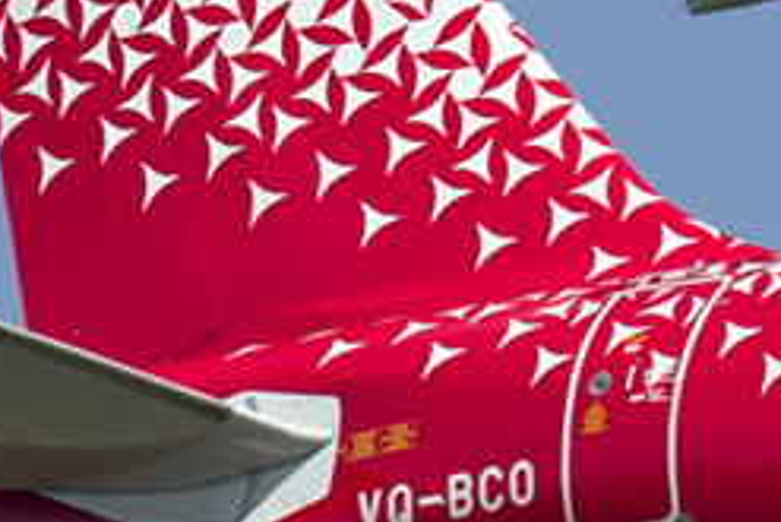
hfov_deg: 0.9
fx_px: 48470
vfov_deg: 0.6
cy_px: 365
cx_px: 1774
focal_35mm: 2233
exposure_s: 1/1000
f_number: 7.1
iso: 200
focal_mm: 230
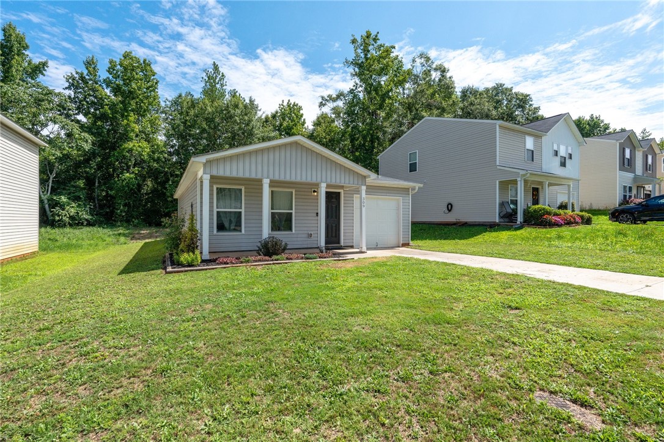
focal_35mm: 17
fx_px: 313
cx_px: 332
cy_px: 221
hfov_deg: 93.3
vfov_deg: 70.4
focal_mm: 17
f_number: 9
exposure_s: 1/1600
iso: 250
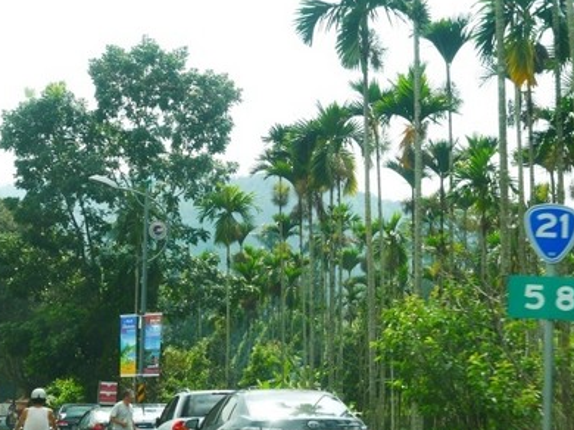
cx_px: 399
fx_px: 1276
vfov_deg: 19.1
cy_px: 169
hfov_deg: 25.2
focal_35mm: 77
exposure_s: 1/125
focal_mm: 25
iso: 200
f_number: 6.3
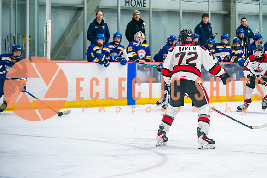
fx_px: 1302
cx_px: 177
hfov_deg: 11.7
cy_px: 95
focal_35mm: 175
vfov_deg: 7.8
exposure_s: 1/640
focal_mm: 130
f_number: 2.8
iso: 1600
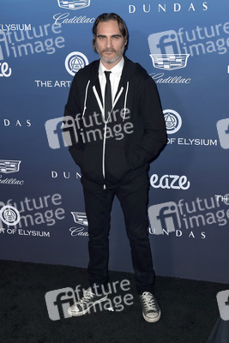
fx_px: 419
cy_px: 172
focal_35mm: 44
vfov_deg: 44.5
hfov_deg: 30.5
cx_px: 114
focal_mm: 44
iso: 250
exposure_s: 1/250
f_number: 5.6
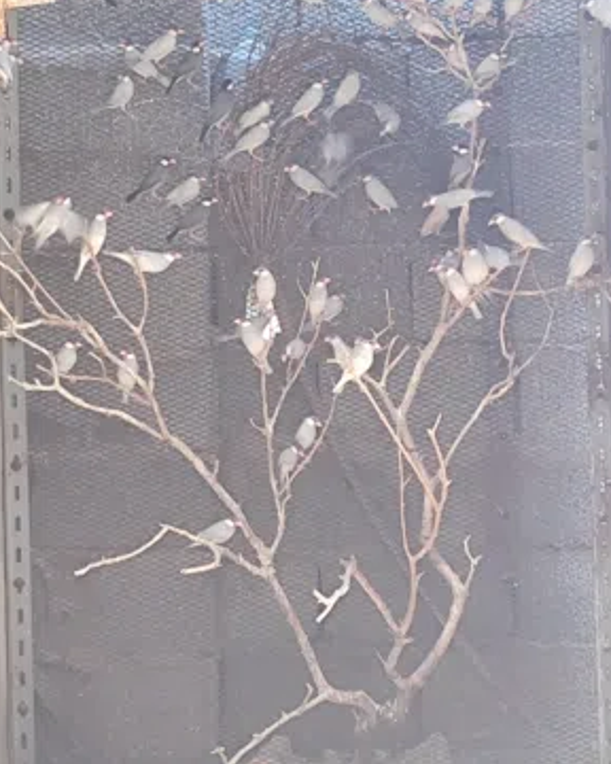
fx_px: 588
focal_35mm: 26
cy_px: 376
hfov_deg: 54.9
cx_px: 299
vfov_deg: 66.0
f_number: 1.89
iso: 275
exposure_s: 1/100
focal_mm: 5.89
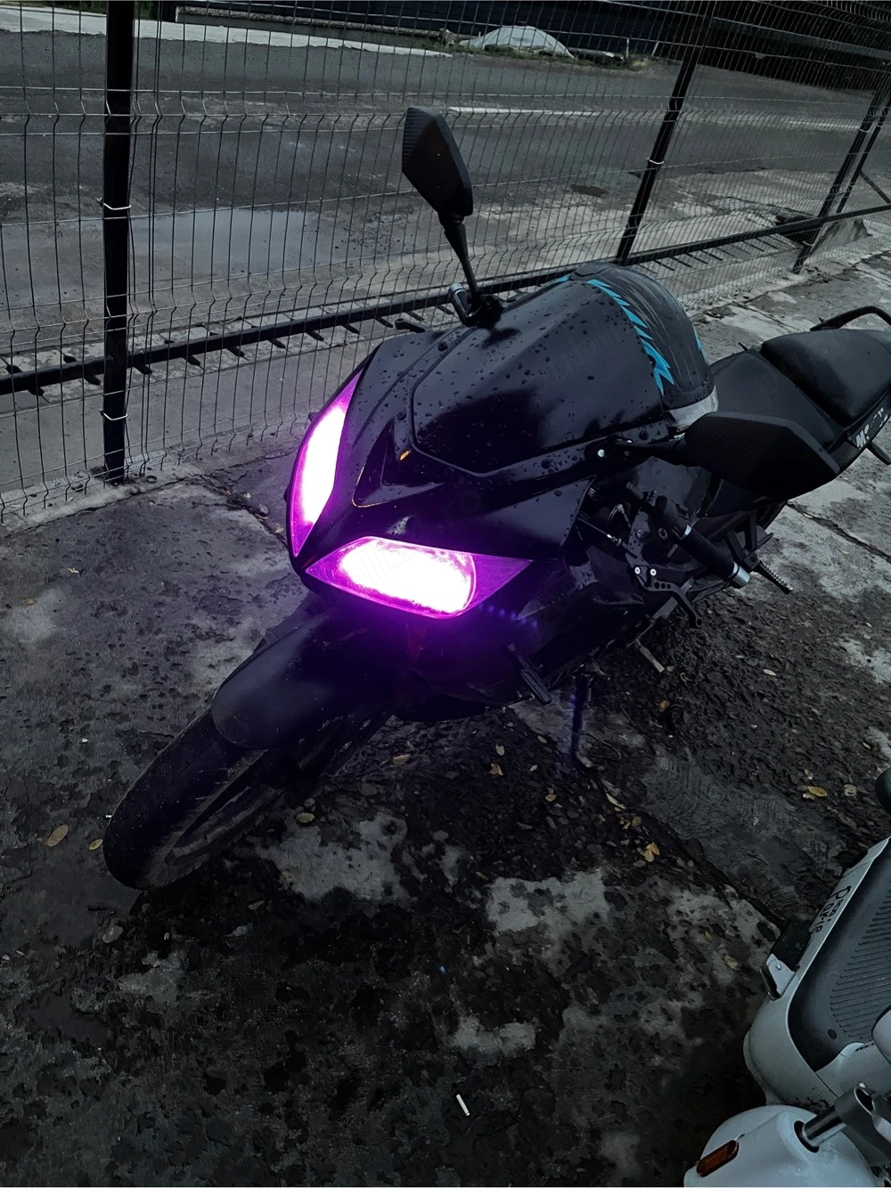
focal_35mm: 26
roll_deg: -16.3
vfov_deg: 67.3
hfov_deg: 53.0
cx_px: 446
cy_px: 594
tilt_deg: -37.0
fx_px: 893
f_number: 1.6
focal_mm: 5.1
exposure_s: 1/29
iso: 1000
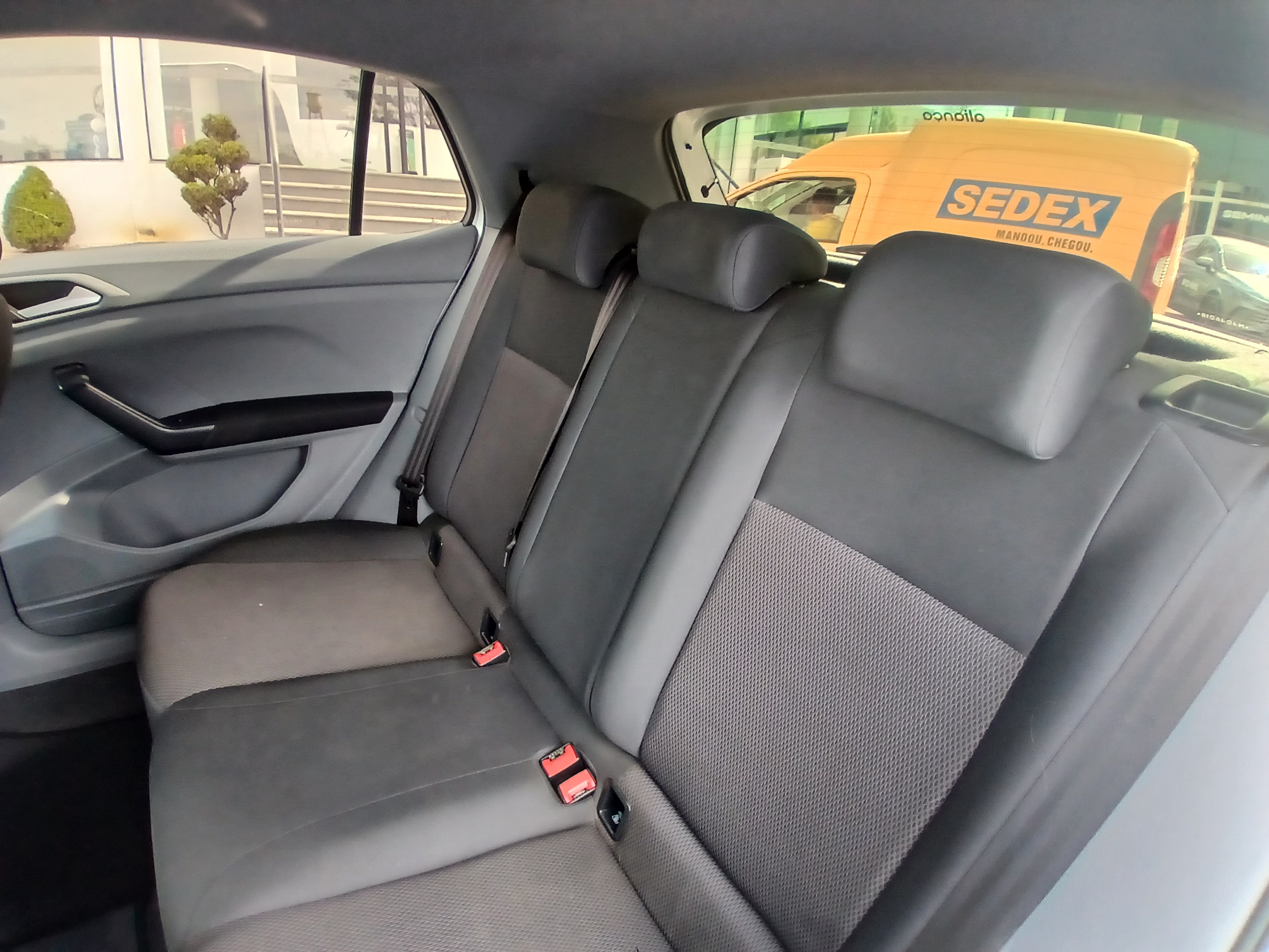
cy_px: 476
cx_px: 634
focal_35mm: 17
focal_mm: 1.4
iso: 125
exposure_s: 1/50
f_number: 2.2
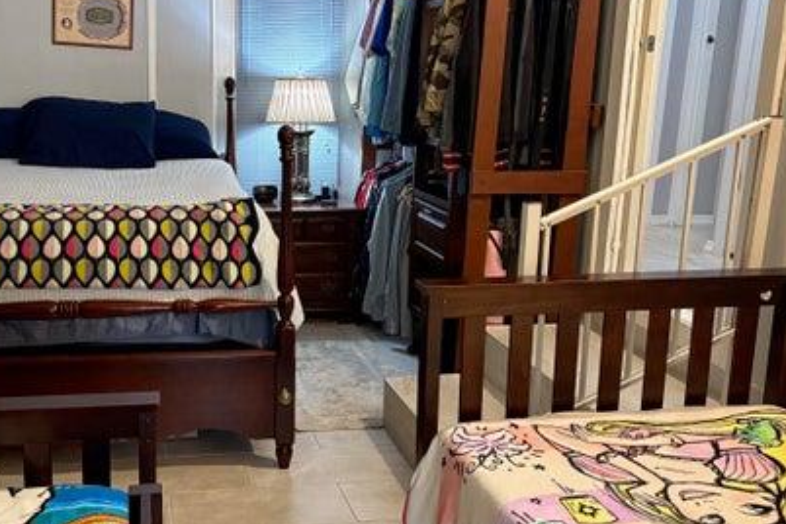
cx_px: 287
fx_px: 939
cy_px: 256
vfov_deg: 31.2
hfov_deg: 45.0
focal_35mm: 43
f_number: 1.6
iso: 500
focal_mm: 5.96
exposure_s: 1/60
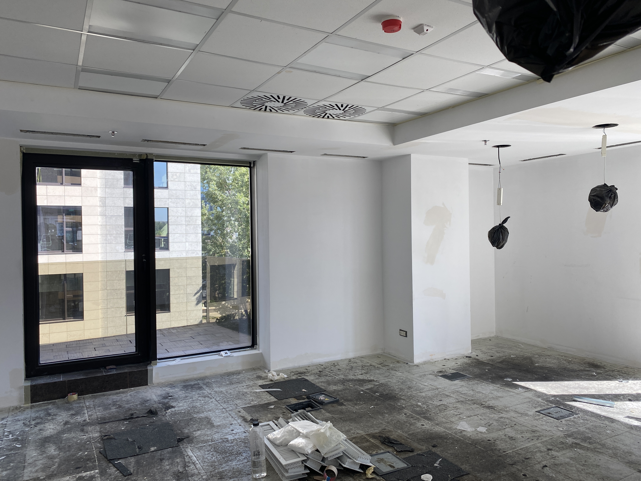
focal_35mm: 26
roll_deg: +0.5
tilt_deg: -0.6
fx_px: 481
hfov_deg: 67.3
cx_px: 320
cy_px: 240
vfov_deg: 53.1
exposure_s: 1/156
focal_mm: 4.25
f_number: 1.8
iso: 32
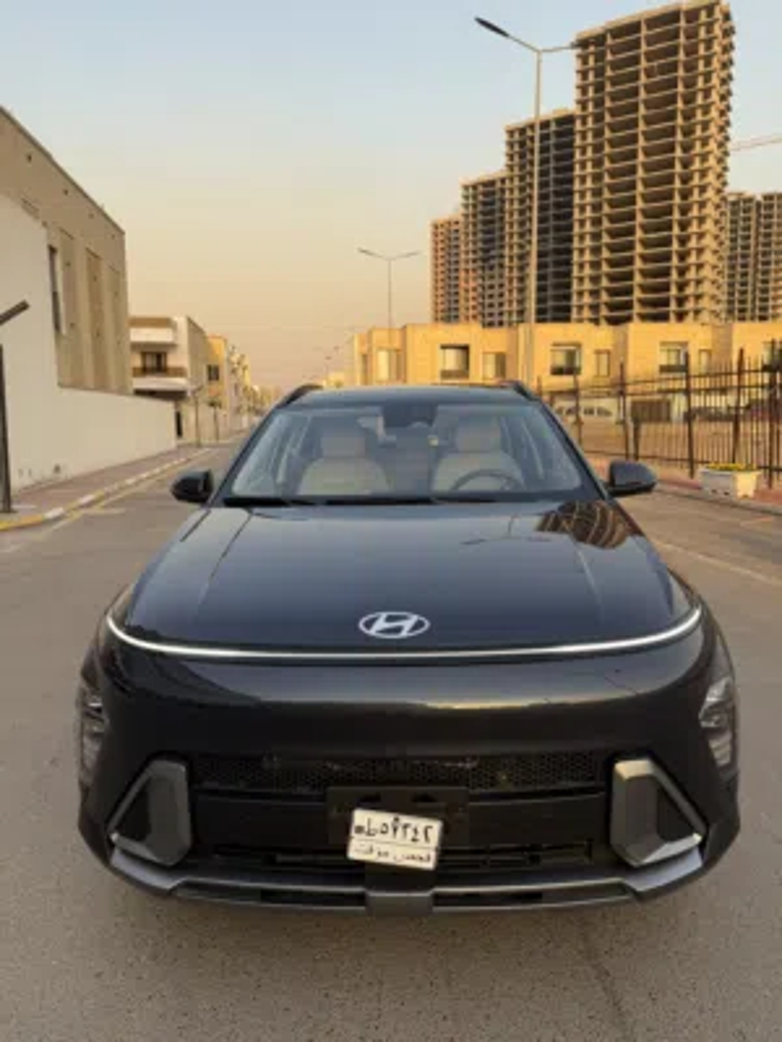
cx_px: 391
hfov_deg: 56.8
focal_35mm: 24
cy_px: 521
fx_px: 723
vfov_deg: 71.6
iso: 80
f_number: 1.78
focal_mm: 6.76
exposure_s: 1/765
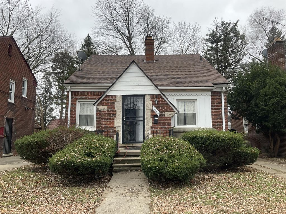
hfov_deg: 61.7
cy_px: 107
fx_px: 240
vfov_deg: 48.2
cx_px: 143
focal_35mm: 29
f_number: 1.8
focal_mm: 3
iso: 20
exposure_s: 1/122
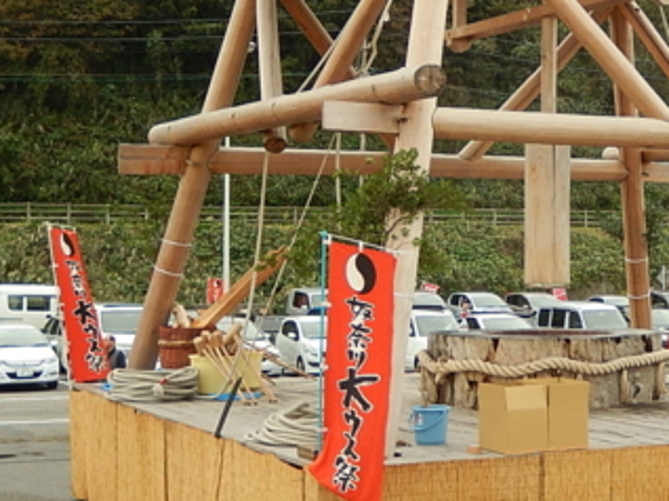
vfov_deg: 17.3
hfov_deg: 22.6
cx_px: 574
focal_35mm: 85
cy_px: 158
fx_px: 1641
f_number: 4.3
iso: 125
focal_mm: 8.1
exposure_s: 1/125
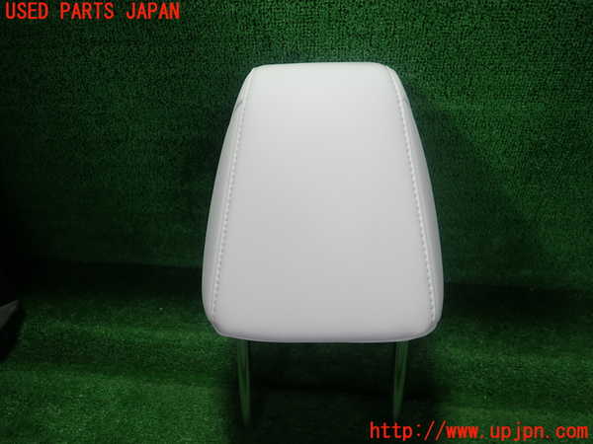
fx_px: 428
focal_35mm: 25
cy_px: 222
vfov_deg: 54.9
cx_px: 296
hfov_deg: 69.4
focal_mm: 4.5
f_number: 2
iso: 100
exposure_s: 1/100
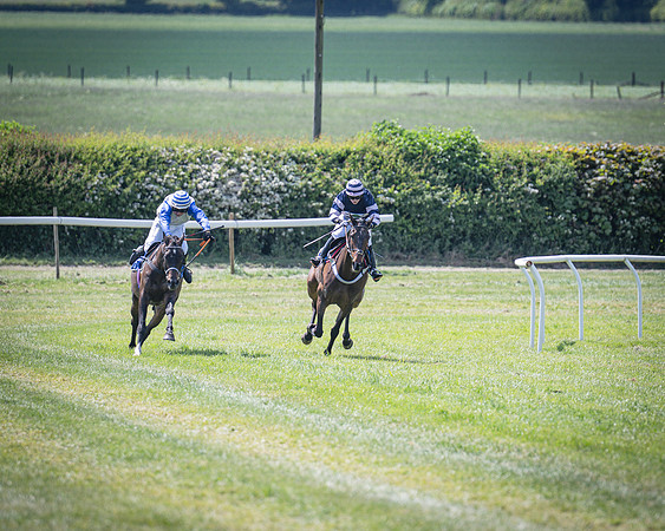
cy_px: 242
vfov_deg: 4.3
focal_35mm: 362
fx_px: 7126
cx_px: 323
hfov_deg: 5.3
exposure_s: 1/2000
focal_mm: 175
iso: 200
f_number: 2.8
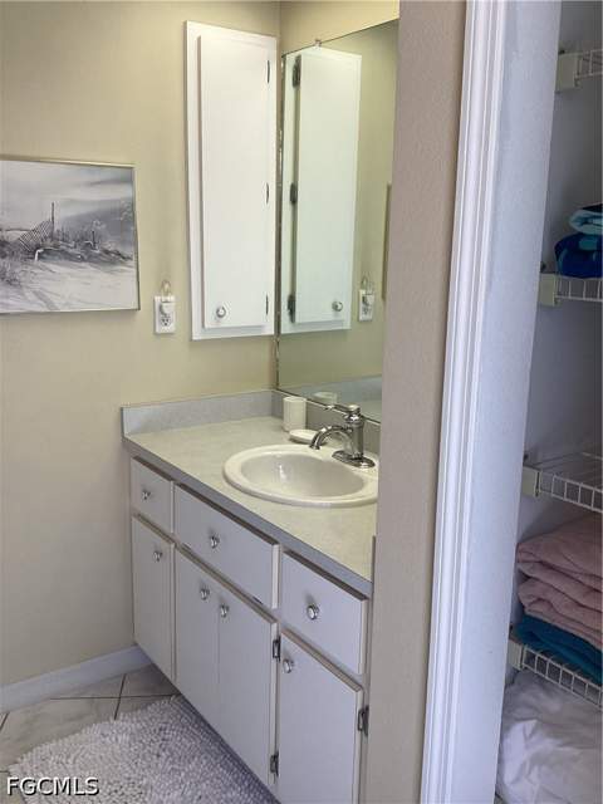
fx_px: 720
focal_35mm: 31
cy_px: 402
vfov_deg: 58.4
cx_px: 302
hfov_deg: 45.4
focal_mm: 3.3
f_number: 2.4
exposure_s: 1/120
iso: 50
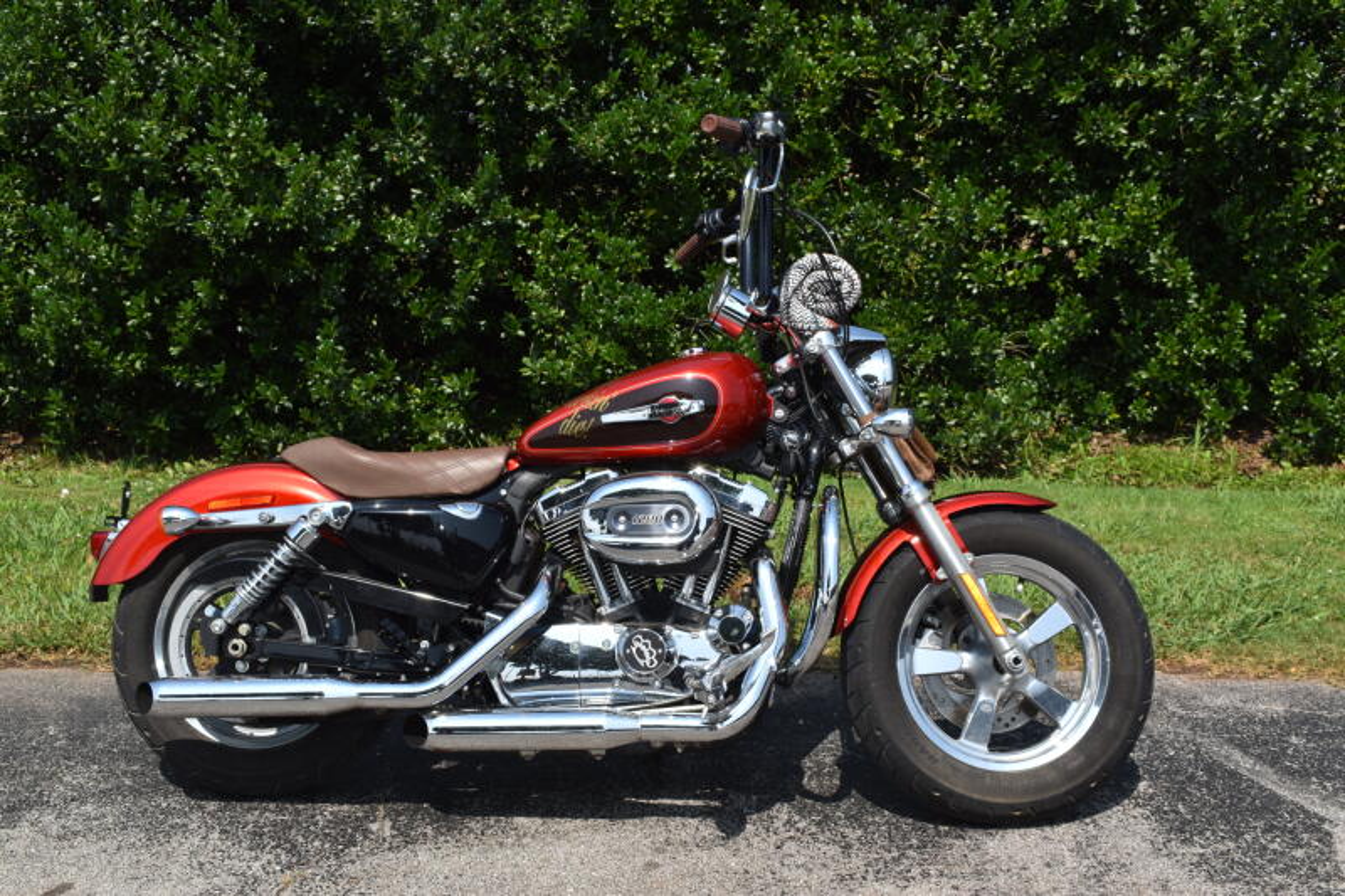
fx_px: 1457
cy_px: 448
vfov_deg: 34.2
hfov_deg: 49.6
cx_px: 672
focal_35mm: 39
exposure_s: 1/200
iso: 100
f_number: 14
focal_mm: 26
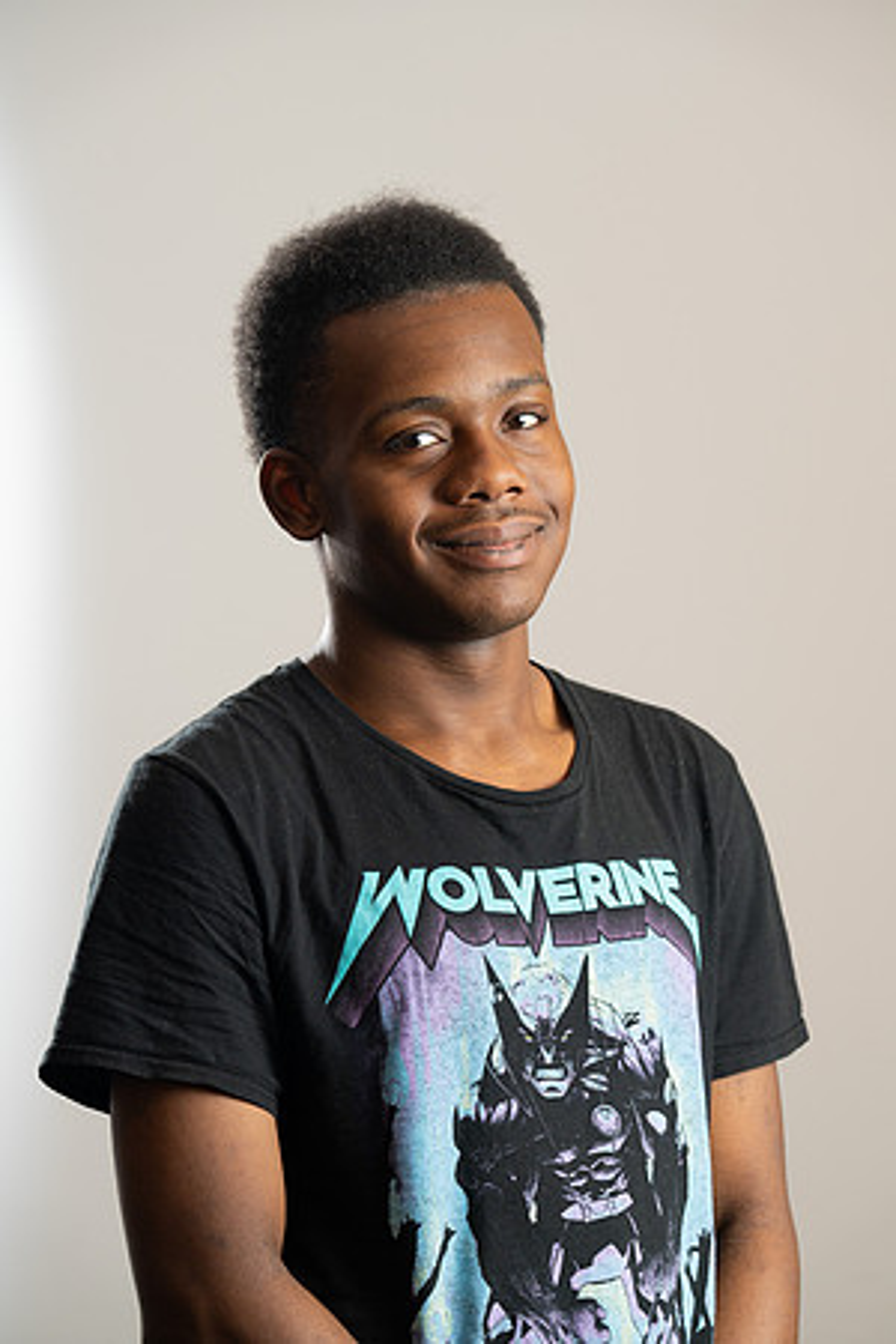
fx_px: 4816
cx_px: 448
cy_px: 672
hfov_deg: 10.6
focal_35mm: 129
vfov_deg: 15.9
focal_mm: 129
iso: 500
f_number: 6.3
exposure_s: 1/200
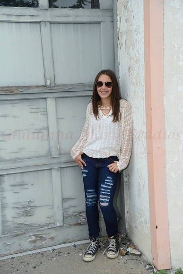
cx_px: 92
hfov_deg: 30.5
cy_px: 137
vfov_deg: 44.5
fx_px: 335
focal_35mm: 44
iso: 1600
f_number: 9
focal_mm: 44
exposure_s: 1/100
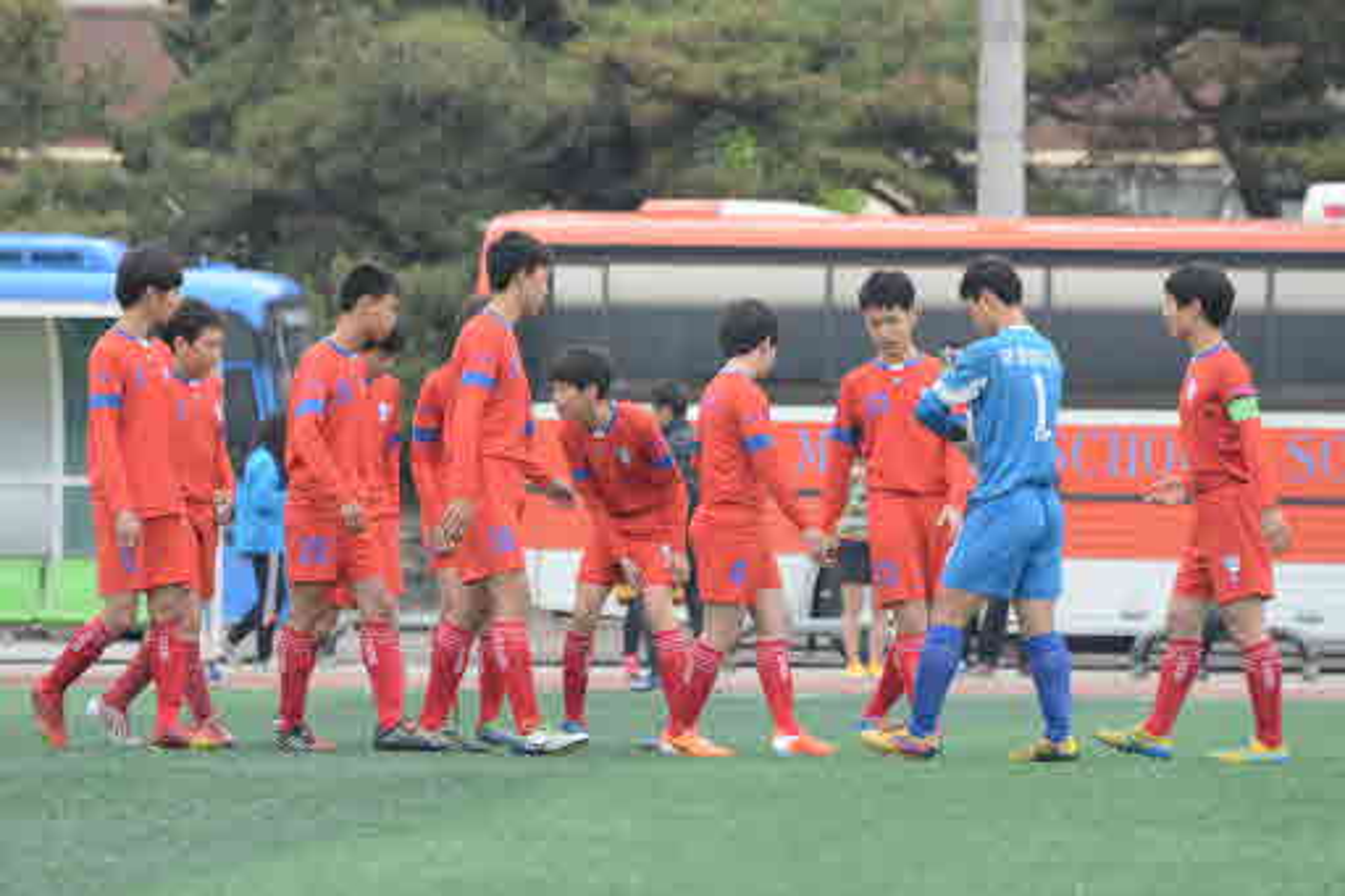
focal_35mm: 230
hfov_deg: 9.0
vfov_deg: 6.0
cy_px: 448
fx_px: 8590
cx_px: 672
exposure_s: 1/250
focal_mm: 230
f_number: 7.1
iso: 200
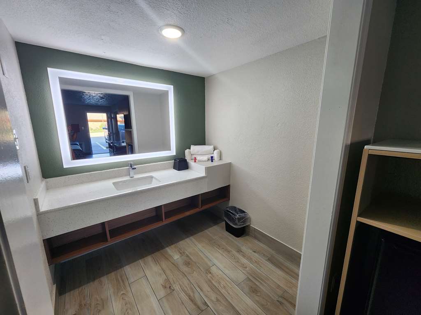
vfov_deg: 89.9
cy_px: 158
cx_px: 210
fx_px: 158
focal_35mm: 13
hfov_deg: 106.2
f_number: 2.2
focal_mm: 2.2
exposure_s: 1/60
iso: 80
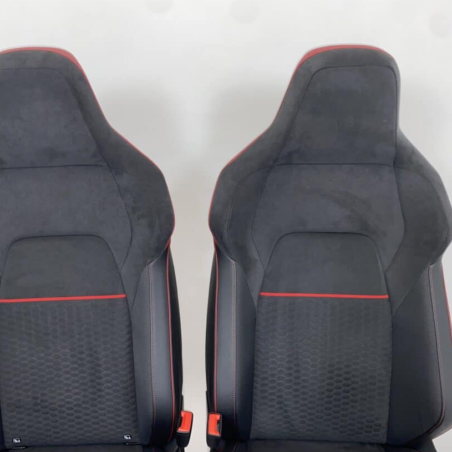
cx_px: 191
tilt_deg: -11.6
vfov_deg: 52.5
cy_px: 227
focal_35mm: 31
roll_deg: +0.7
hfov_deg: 52.3
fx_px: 458
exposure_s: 1/24
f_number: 1.8
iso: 32
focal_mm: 4.25
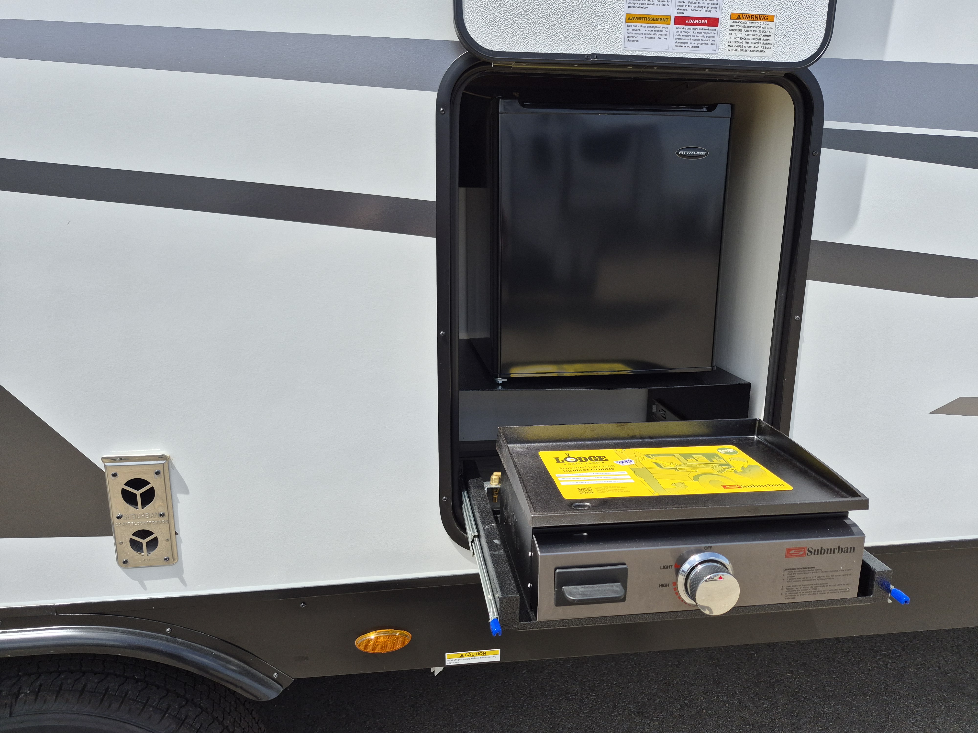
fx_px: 650
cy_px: 366
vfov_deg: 58.9
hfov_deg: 73.9
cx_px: 489
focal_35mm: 23
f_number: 1.8
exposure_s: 1/5552
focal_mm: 5.4
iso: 80
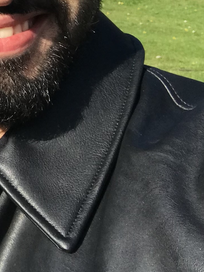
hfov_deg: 18.5
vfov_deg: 23.8
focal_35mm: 77
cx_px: -13
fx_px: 605
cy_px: -25
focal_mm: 2.87
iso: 25
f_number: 2.2
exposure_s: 1/1038
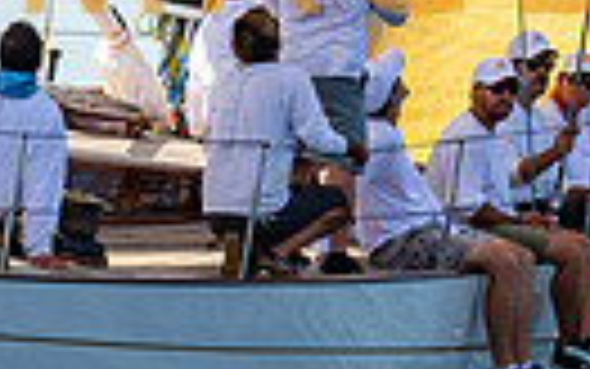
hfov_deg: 0.7
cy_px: -139
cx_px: -27
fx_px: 47342
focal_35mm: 2943
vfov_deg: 0.4
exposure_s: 1/2500
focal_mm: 600
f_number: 5
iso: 400
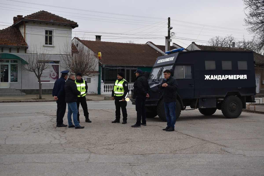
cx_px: 132
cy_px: 88
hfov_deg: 45.0
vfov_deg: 30.8
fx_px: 319
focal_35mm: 44
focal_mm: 29
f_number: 5.6
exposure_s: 1/125
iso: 100
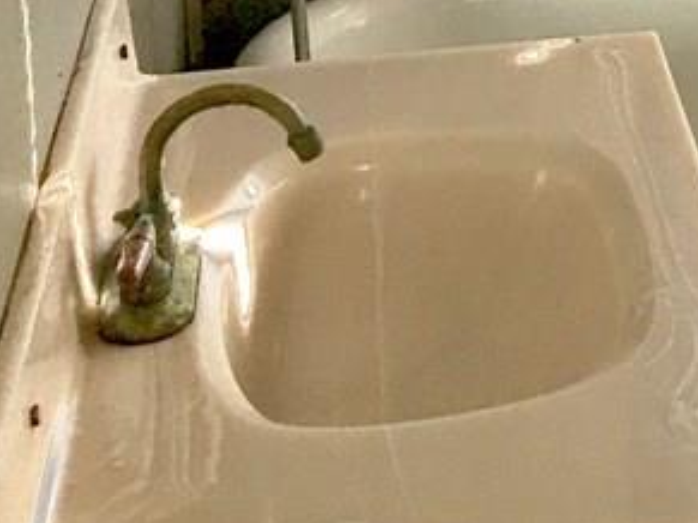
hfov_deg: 17.5
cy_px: -309
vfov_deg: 13.5
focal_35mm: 102
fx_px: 2056
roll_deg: -1.2
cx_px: 1017
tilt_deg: -12.3
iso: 40
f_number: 2.2
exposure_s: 1/30
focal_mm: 4.15
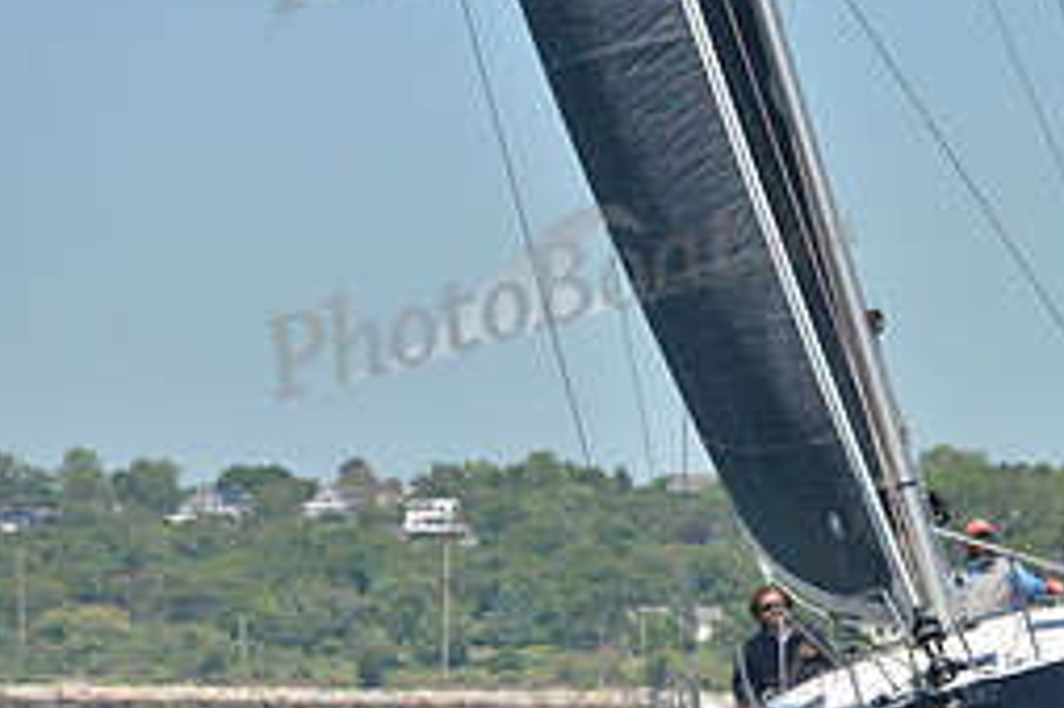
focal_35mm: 457
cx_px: 1077
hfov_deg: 4.5
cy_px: 450
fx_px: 13498
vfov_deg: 3.0
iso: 280
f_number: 8
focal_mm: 200
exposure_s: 1/1250
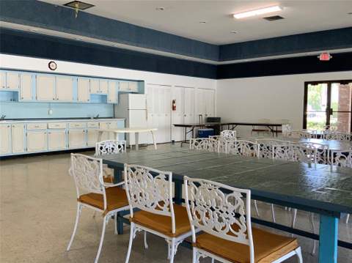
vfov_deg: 48.2
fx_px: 295
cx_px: 176
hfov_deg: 61.7
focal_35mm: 29
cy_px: 132
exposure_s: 1/60
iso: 64
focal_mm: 3
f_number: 1.8
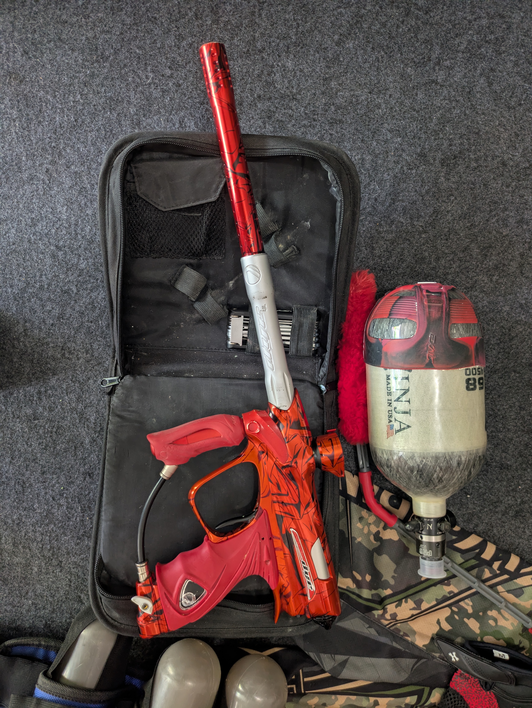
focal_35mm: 25
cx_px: 266
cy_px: 354
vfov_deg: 69.4
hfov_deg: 54.9
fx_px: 512
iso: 175
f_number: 1.89
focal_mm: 5.43
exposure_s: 1/24
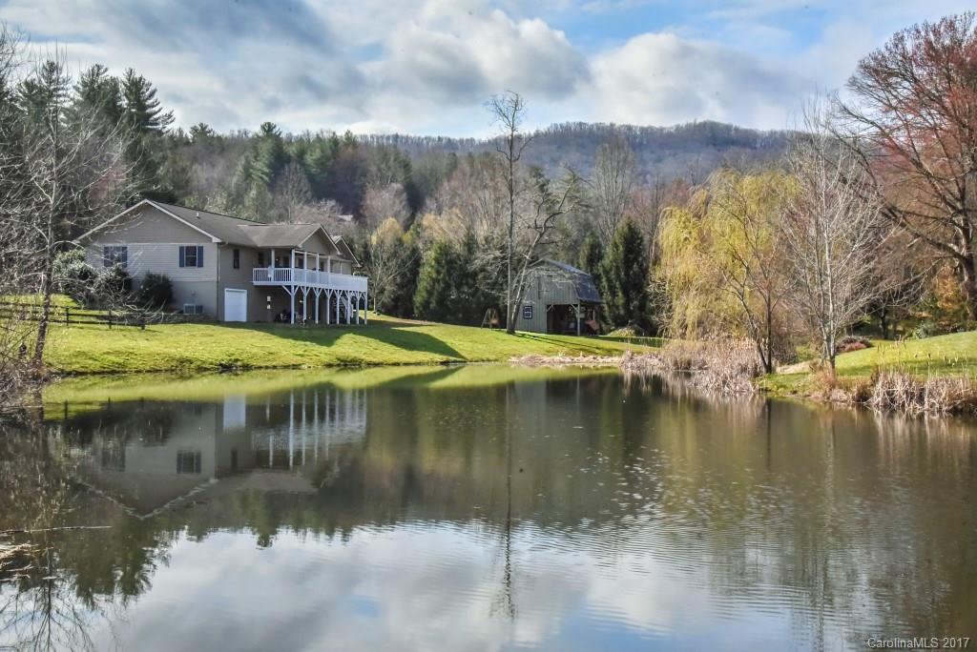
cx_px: 488
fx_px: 1086
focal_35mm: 40
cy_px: 326
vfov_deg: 33.4
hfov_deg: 48.4
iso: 4000
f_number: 22
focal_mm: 40
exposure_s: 1/640
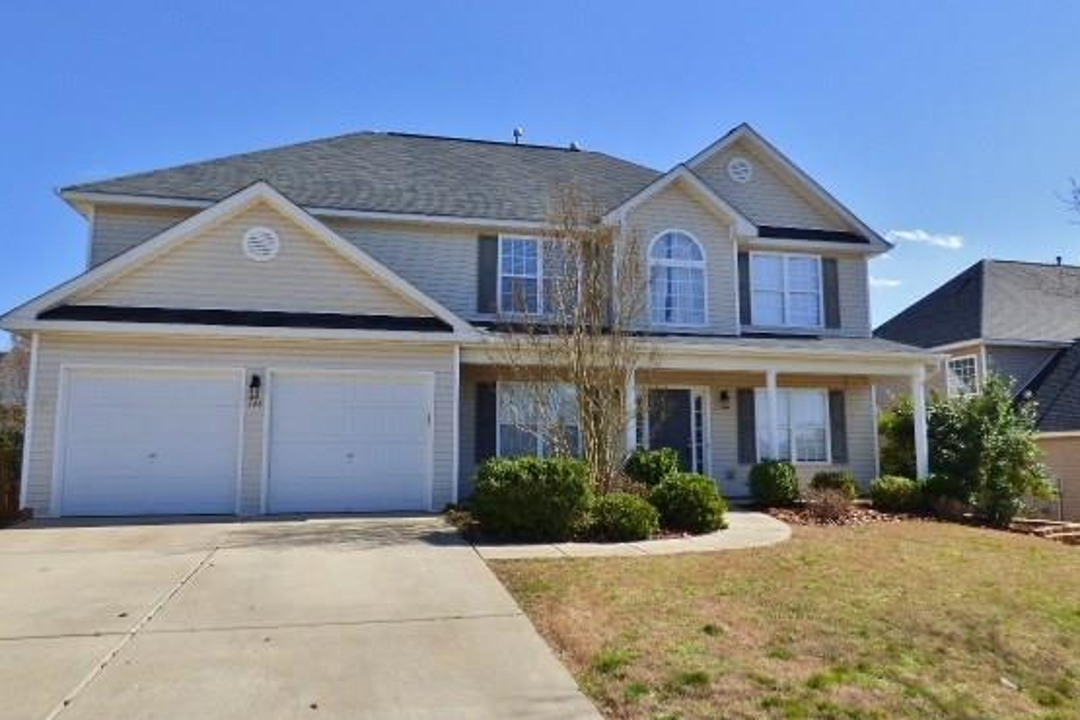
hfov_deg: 73.7
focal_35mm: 24
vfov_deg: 53.1
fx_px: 720
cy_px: 370
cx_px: 527
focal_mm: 3.58
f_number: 2.8
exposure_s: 1/1600
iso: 100
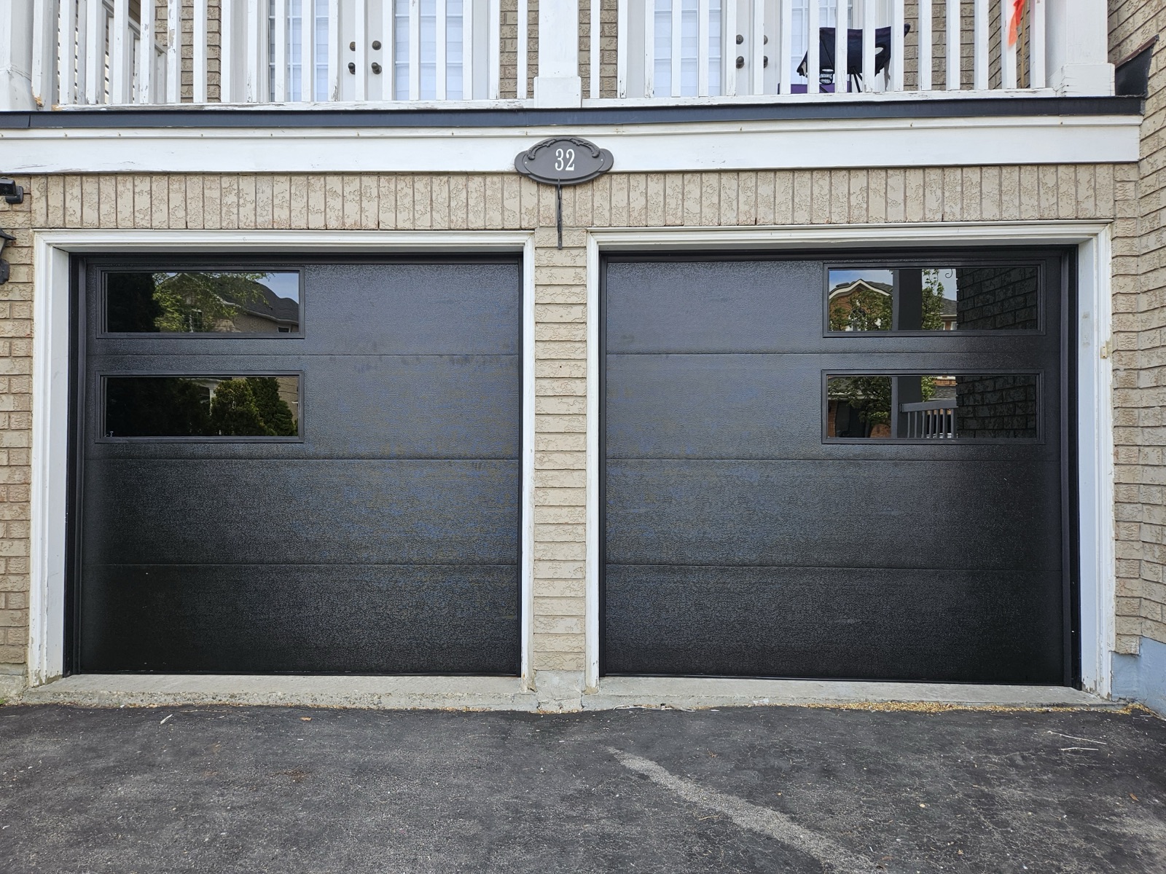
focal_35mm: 23
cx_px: 583
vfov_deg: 58.9
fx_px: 775
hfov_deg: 73.9
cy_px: 437
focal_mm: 5.4
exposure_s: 1/447
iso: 40
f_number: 1.8
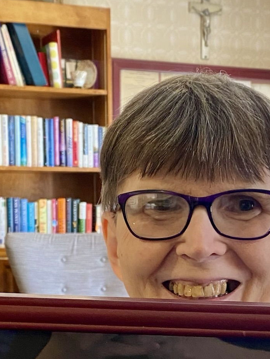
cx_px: 186
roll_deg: +0.3
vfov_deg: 32.0
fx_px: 593
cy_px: 328
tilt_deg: -5.7
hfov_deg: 25.5
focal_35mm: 57
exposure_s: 1/60
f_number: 1.8
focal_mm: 4.25
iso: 160
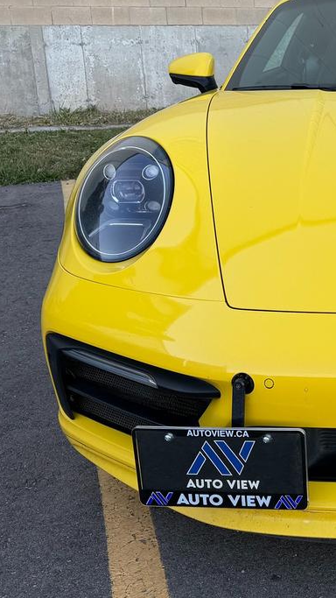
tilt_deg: -13.6
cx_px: 430
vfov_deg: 41.9
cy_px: 235
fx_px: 776
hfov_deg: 22.1
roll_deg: +1.4
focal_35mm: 49
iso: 80
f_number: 1.78
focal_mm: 6.76
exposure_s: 1/524
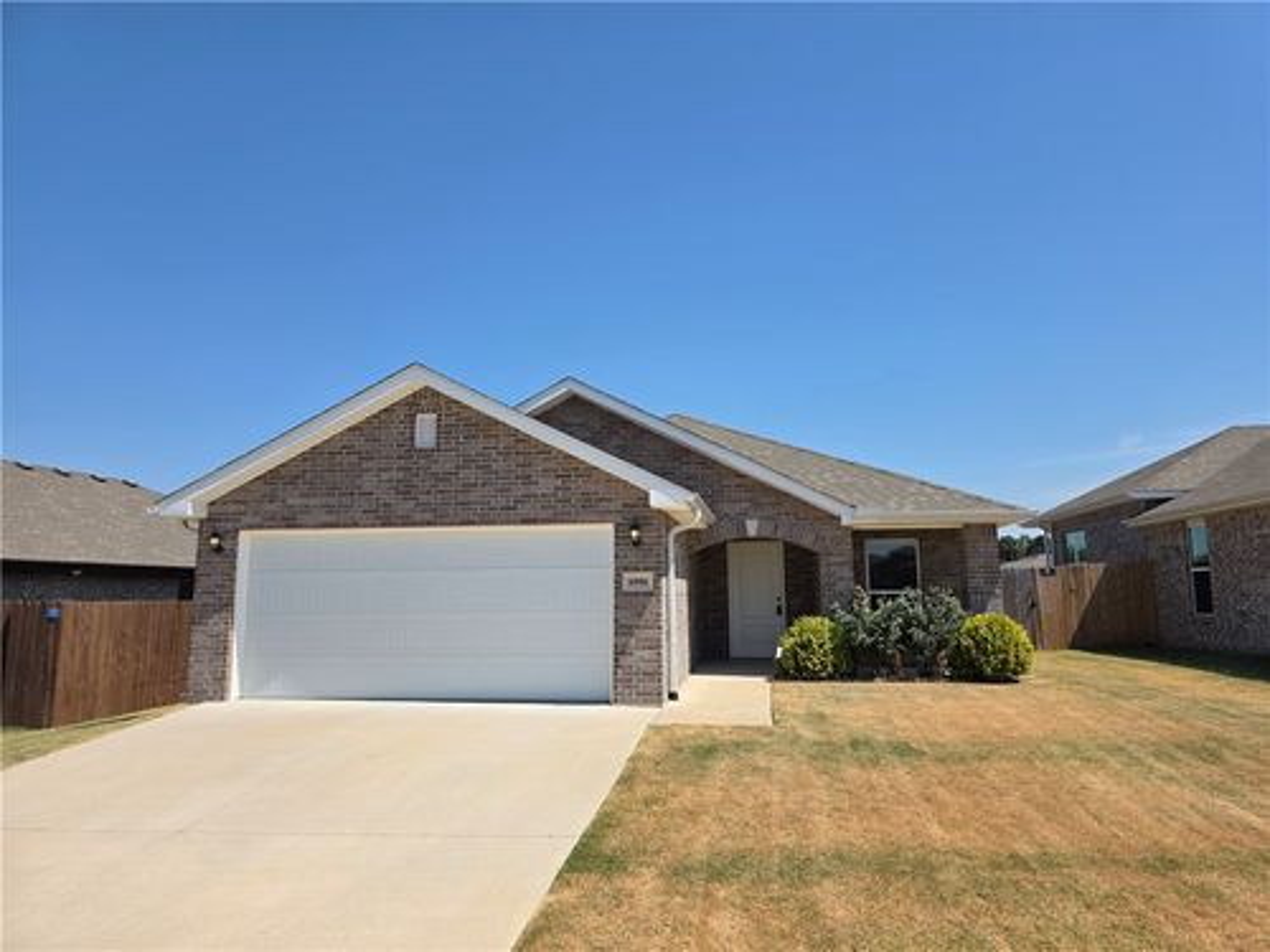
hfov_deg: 73.9
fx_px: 844
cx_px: 635
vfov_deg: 58.9
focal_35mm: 23
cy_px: 476
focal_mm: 6.3
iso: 80
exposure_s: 1/7944
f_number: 1.7
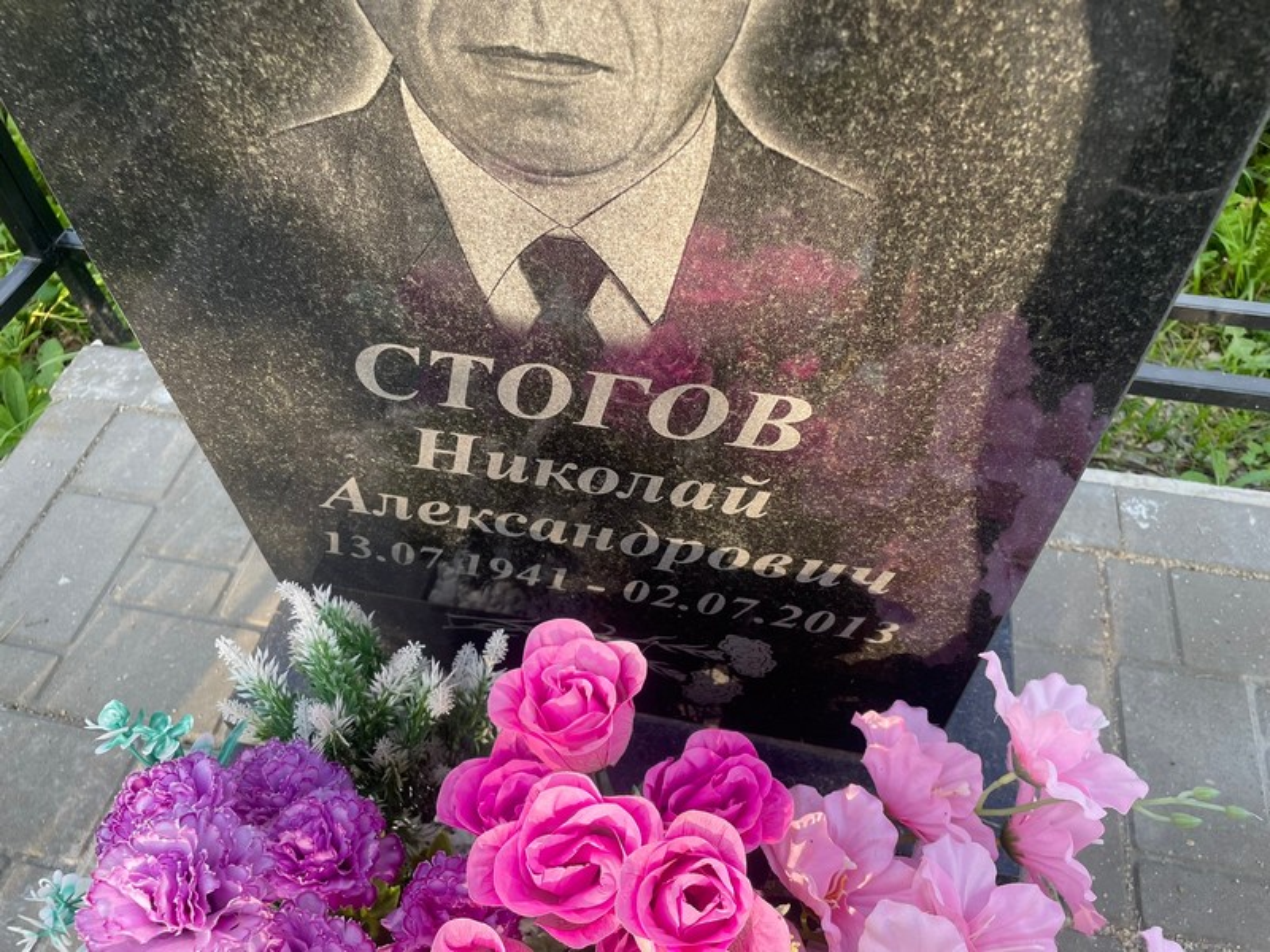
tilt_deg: -50.6
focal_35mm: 26
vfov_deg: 53.1
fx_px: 954
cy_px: 476
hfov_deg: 67.3
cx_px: 635
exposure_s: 1/432
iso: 32
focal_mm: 4.2
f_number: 1.6
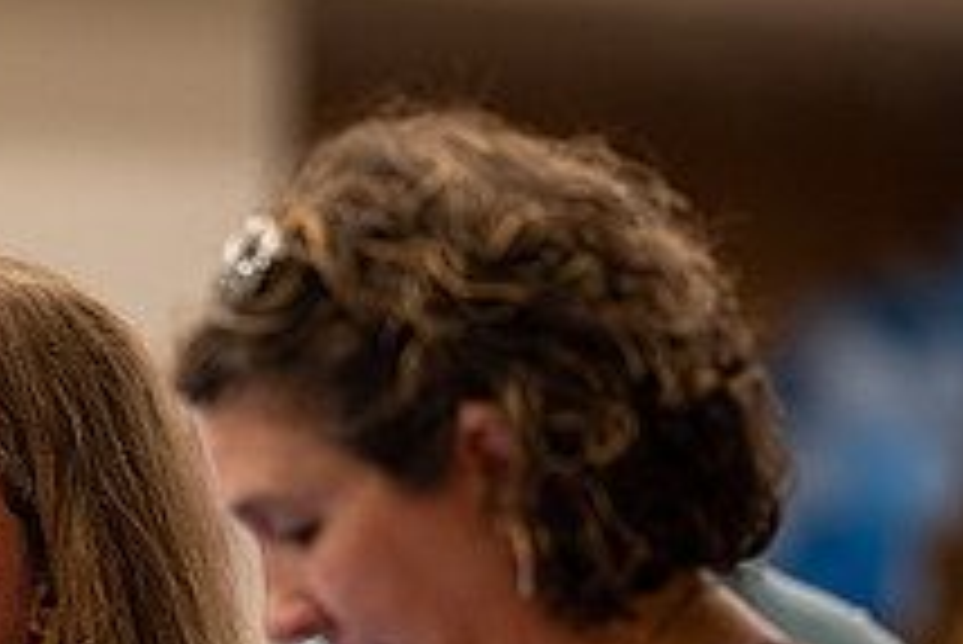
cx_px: -130
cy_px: 741
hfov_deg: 7.2
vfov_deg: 4.8
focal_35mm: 285
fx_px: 7629
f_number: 2
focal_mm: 105
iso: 320
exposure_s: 1/125
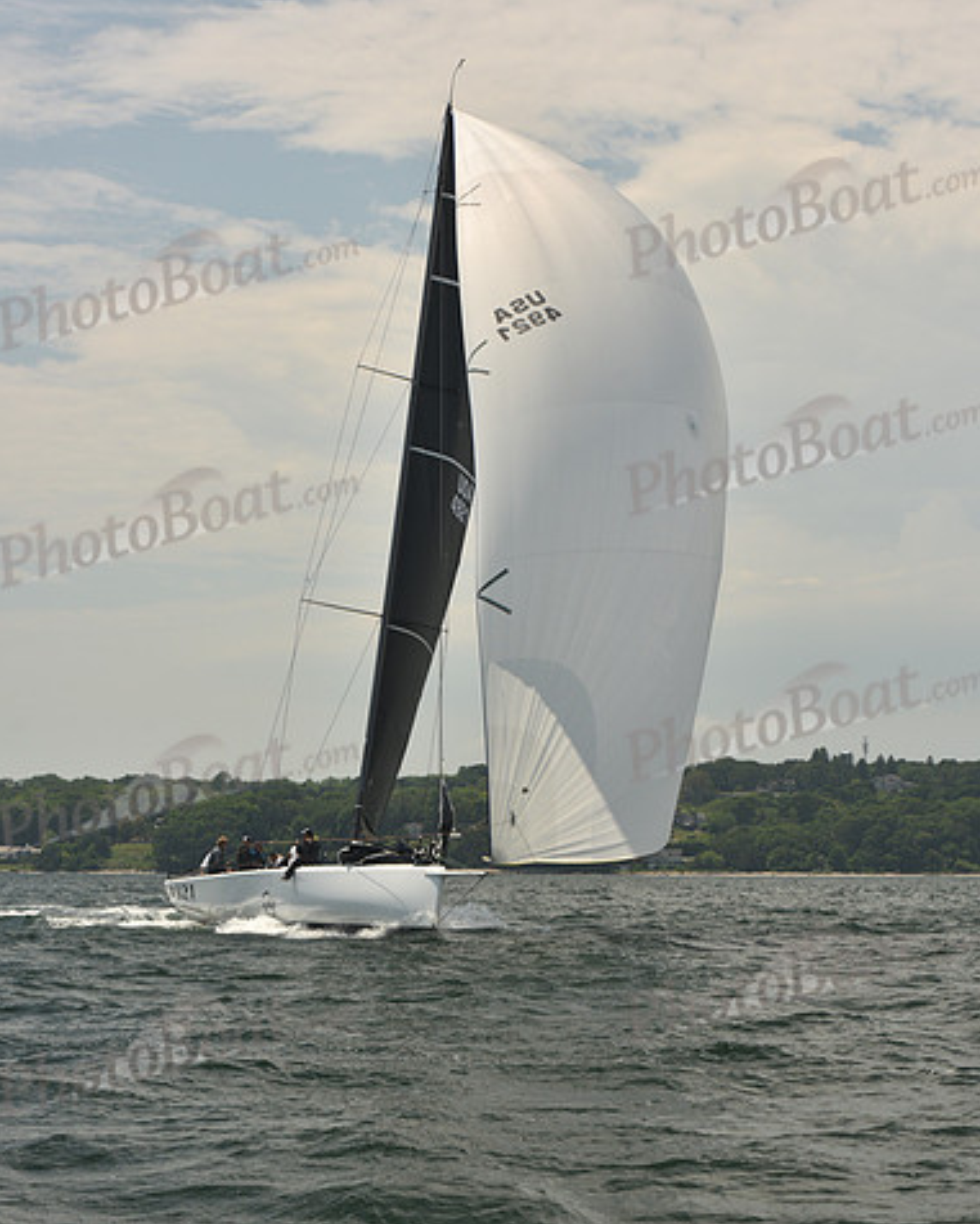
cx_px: 493
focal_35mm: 80
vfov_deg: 23.8
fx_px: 2899
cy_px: 620
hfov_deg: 19.2
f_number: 7.1
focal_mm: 70
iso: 250
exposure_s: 1/640
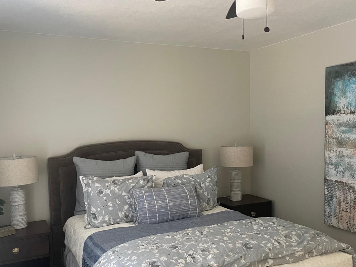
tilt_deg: -4.1
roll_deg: +1.7
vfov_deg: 40.6
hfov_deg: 52.6
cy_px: 152
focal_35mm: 35
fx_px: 360
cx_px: 180
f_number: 1.6
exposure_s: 1/60
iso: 500
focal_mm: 5.1
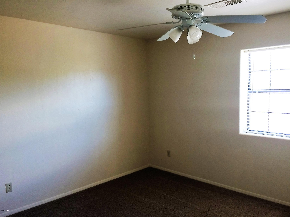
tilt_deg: -4.9
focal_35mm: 29
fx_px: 243
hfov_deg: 61.7
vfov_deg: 48.2
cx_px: 145
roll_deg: +1.5
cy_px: 108
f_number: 2.2
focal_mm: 4.15
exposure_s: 1/30
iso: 80
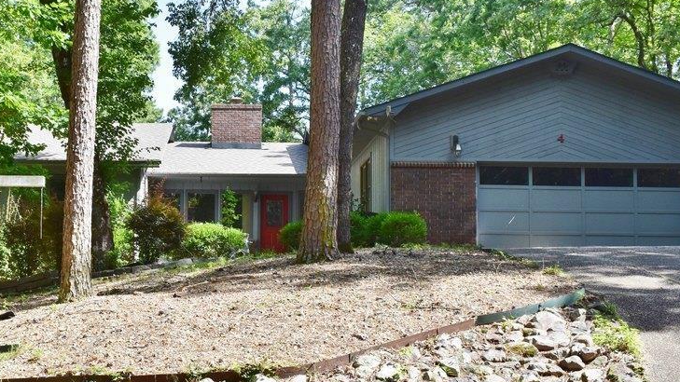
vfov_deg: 22.6
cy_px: 246
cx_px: 211
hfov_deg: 38.6
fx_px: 956
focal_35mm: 53
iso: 400
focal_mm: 24
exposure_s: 1/250
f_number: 10
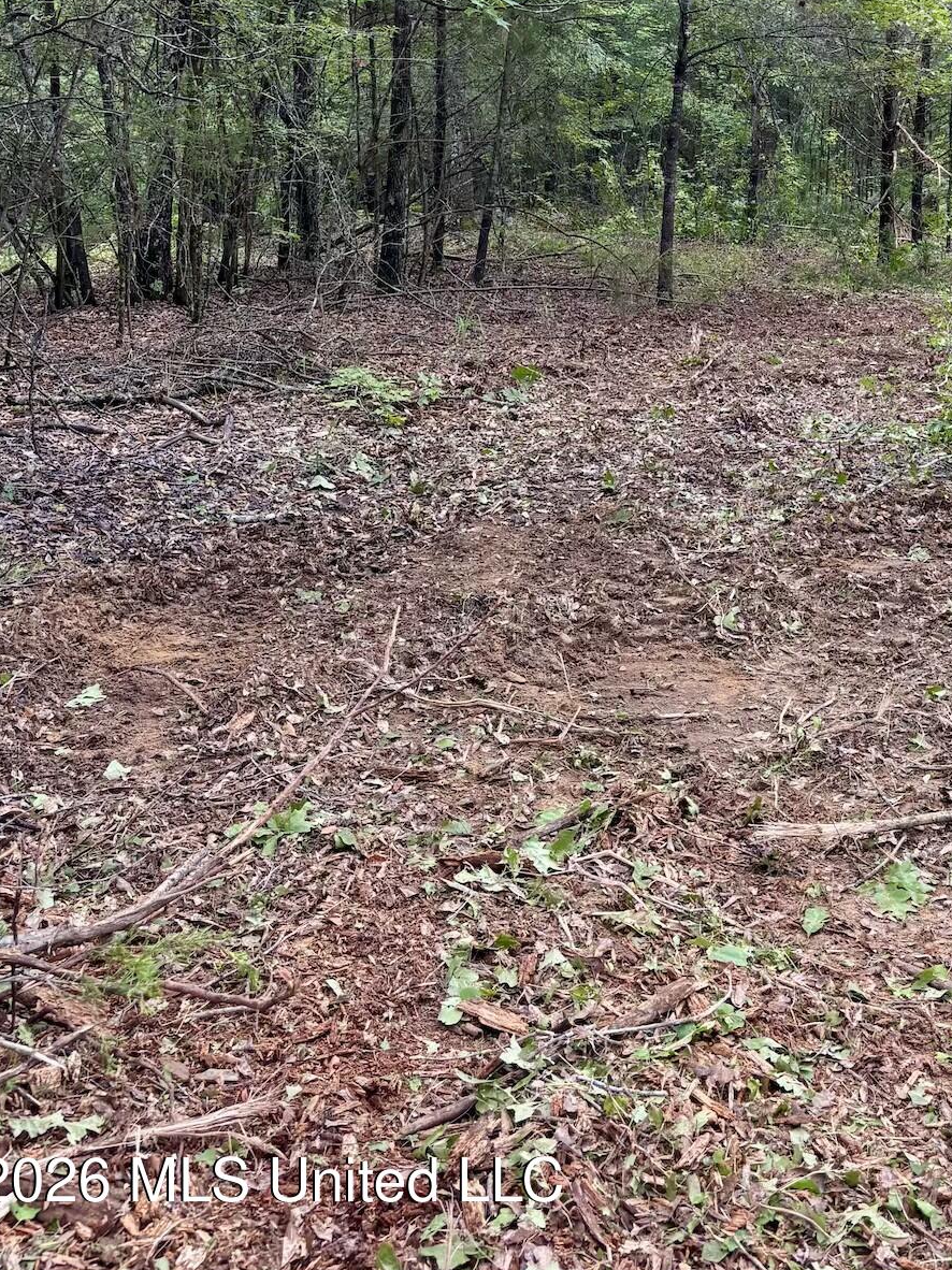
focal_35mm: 44
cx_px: 733
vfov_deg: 40.6
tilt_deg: -2.8
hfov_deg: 32.2
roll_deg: -3.5
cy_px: 204
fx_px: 1614
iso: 64
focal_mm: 5.96
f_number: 1.6
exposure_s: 1/147
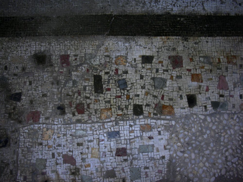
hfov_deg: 42.1
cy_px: 91
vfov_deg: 32.2
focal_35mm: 45
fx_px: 316
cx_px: 122
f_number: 2.9
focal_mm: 6.7
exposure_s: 1/64
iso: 70
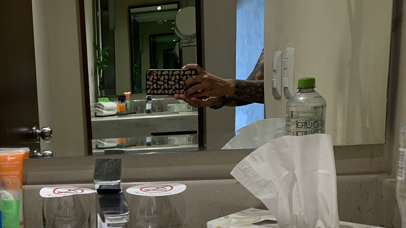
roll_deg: +3.9
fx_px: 560
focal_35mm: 52
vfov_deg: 22.5
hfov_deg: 37.5
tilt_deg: -12.5
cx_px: 48
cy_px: 206
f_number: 1.8
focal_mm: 4.25
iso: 64
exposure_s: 1/60
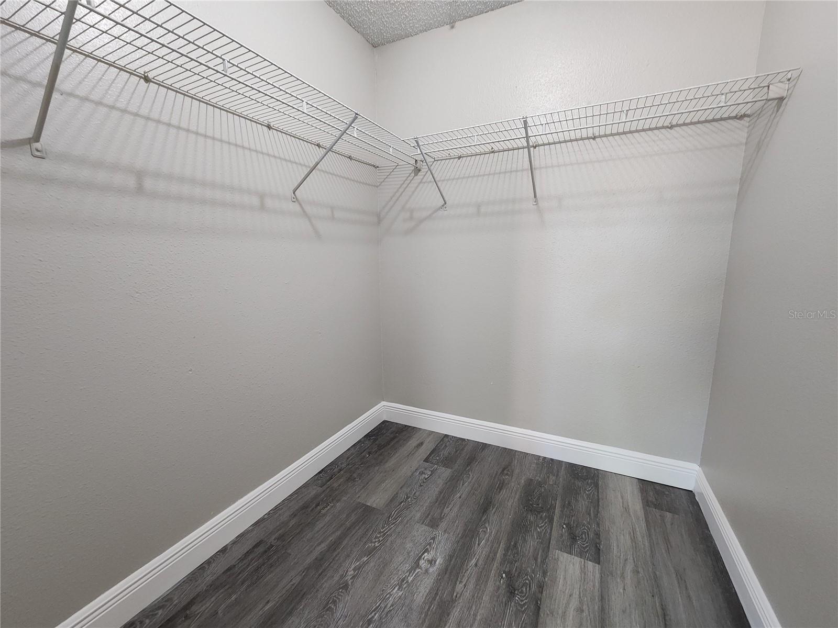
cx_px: 419
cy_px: 314
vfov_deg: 89.9
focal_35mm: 13
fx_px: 315
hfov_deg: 106.2
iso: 320
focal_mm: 2.2
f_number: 2.2
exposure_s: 1/30
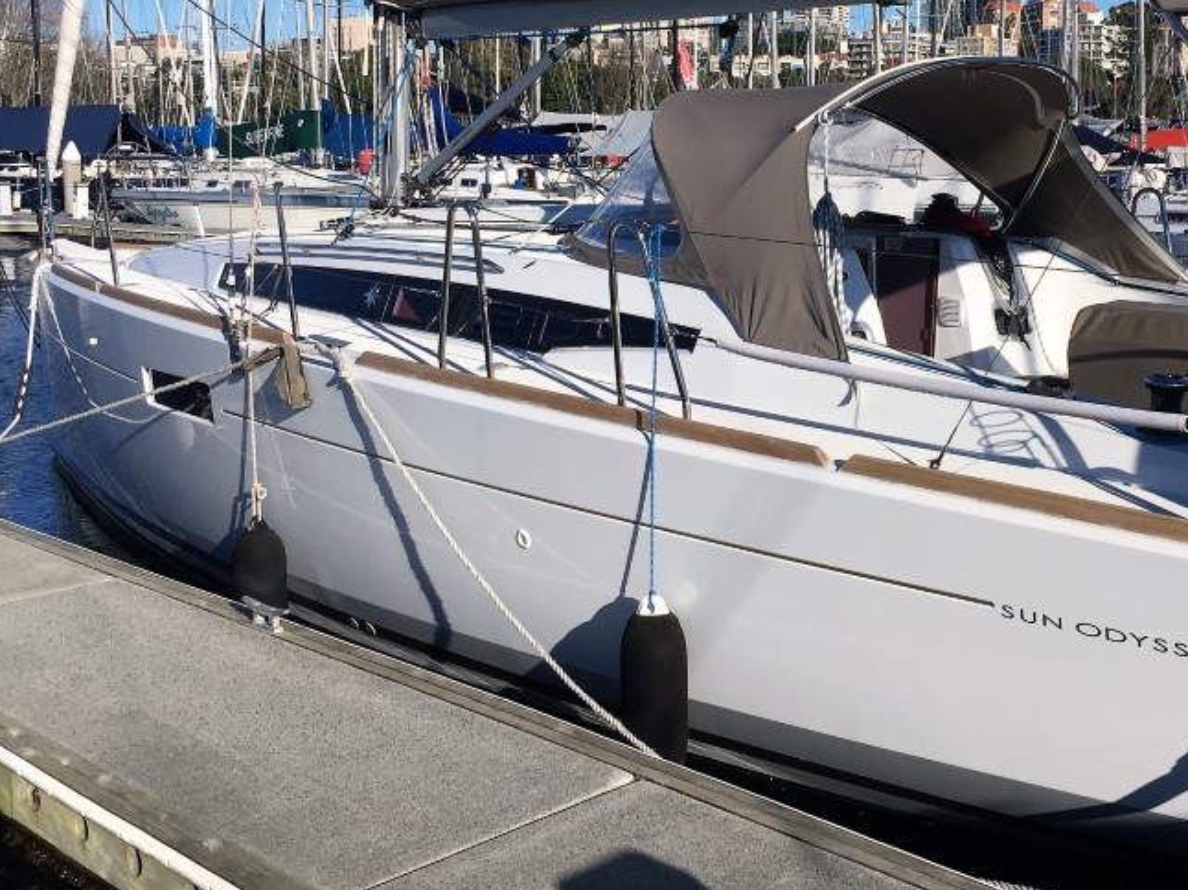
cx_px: 796
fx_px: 1578
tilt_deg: -4.2
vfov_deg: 31.2
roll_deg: -0.6
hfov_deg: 40.7
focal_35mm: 46
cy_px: 278
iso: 25
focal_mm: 4.15
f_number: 2.2
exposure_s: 1/2481
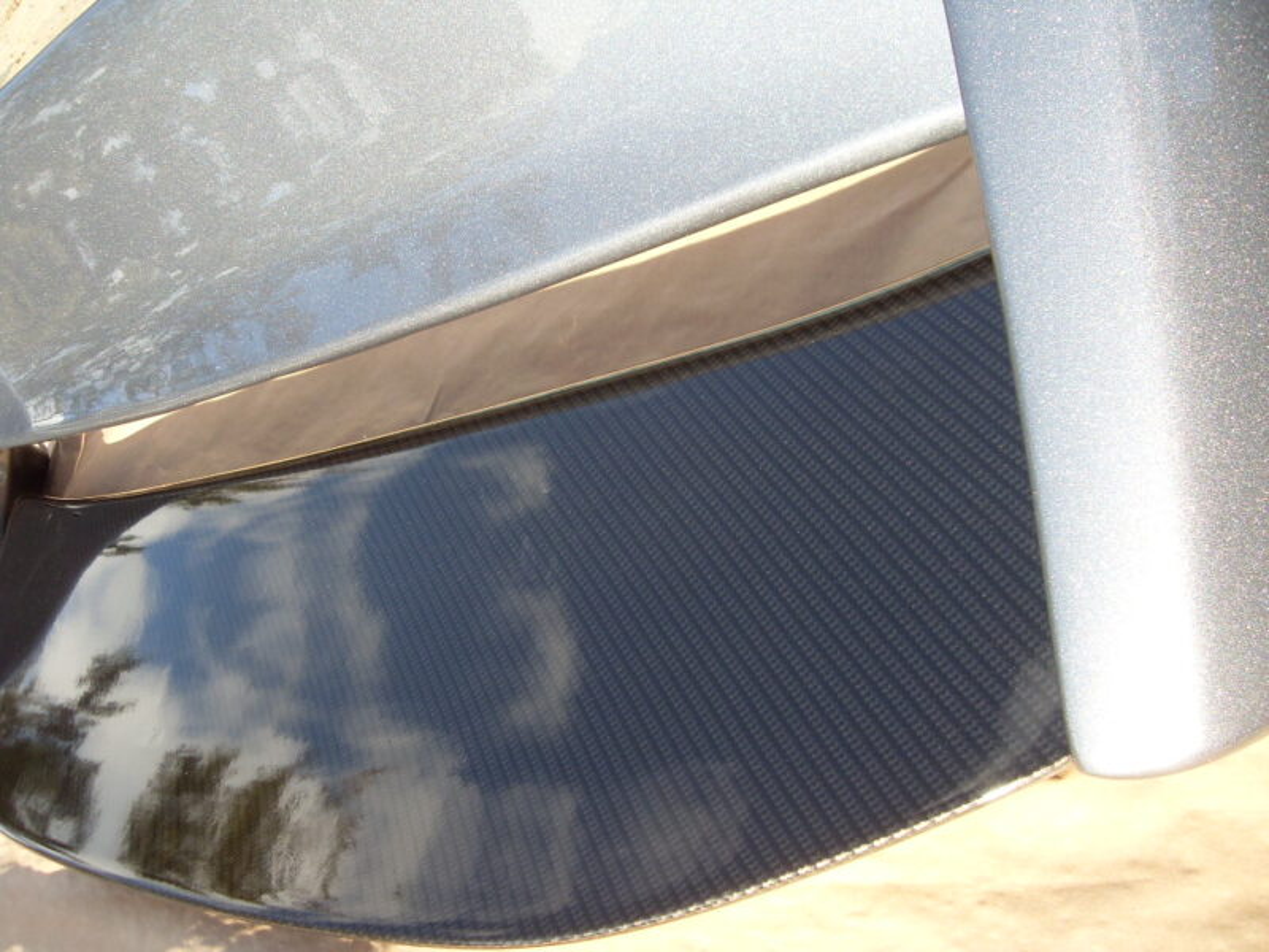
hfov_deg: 52.6
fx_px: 1283
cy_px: 476
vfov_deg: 40.7
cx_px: 634
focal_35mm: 35
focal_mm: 6.3
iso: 80
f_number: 2.8
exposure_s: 1/250
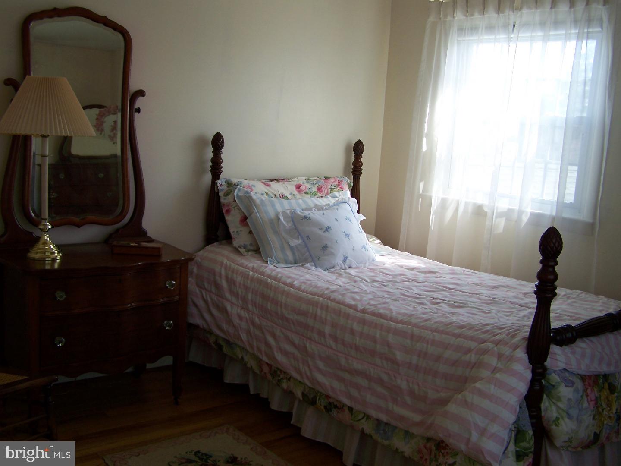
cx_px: 310
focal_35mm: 38
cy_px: 233
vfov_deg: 37.7
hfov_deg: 49.0
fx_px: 682
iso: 64
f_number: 2.8
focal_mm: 6.3
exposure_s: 1/60
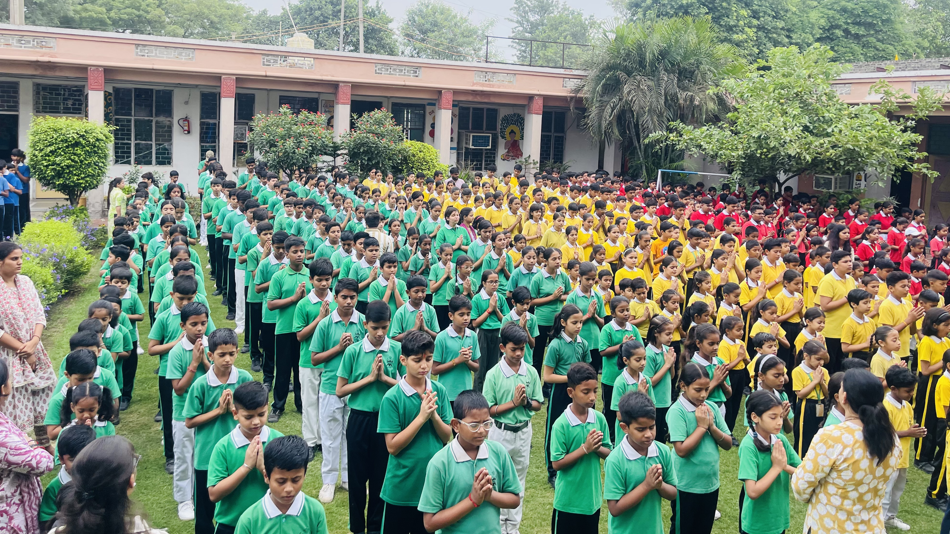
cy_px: 171
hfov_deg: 67.9
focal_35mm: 28
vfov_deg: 40.9
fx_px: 705
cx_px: 483
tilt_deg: -6.5
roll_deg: -2.4
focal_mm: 5.1
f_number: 1.6
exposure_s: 1/625
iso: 32
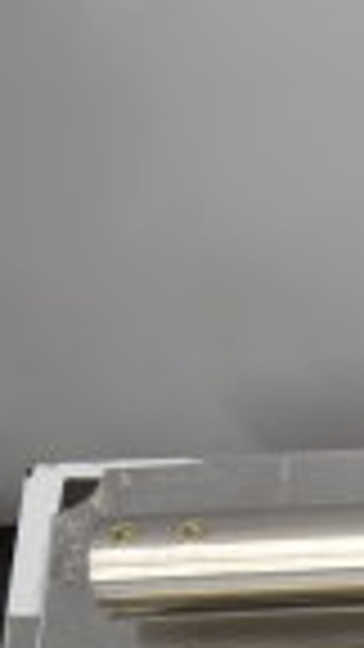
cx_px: 1034
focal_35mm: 120
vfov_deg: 16.6
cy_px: 893
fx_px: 2059
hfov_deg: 8.6
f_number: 3.5
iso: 250
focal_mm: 18
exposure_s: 1/30
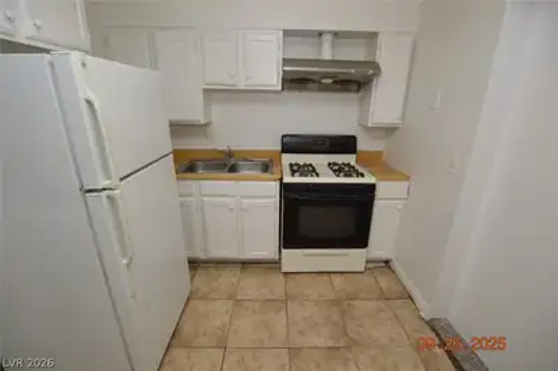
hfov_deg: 100.4
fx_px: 232
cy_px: 186
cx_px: 279
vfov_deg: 77.2
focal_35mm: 15
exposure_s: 1/60
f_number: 3.5
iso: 500
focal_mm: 10
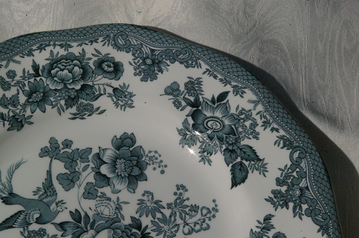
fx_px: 389
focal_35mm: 39
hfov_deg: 49.6
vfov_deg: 34.1
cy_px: 119
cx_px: 180
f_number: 19
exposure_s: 1/1500
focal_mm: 26
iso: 1600
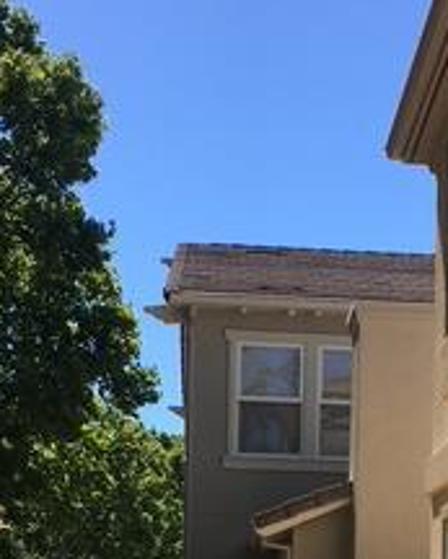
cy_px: 616
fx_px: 1391
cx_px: 350
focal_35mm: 84
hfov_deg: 18.2
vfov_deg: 21.5
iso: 25
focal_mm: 4.15
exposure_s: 1/1832
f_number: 2.2
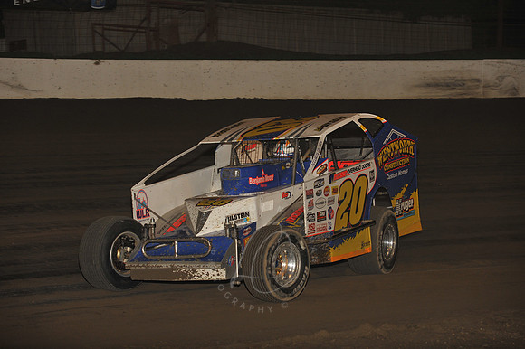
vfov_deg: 10.1
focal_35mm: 135
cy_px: 174
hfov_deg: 15.2
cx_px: 262
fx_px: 1968
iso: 800
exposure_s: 1/320
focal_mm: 135
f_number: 6.3
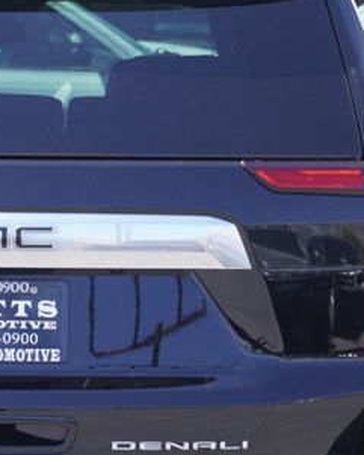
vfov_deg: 8.9
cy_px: 354
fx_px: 2902
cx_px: -11
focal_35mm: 216
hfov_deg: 7.1
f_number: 6.3
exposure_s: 1/100
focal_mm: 45
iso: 100
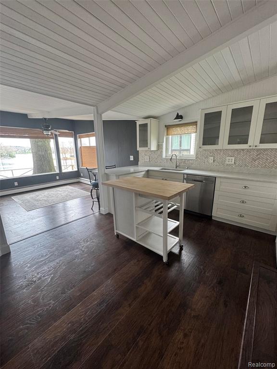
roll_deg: +1.3
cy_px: 184
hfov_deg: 85.7
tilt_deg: -12.8
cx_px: 138
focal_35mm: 14
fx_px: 149
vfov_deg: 102.1
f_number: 2.2
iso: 200
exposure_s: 1/99
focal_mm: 2.22
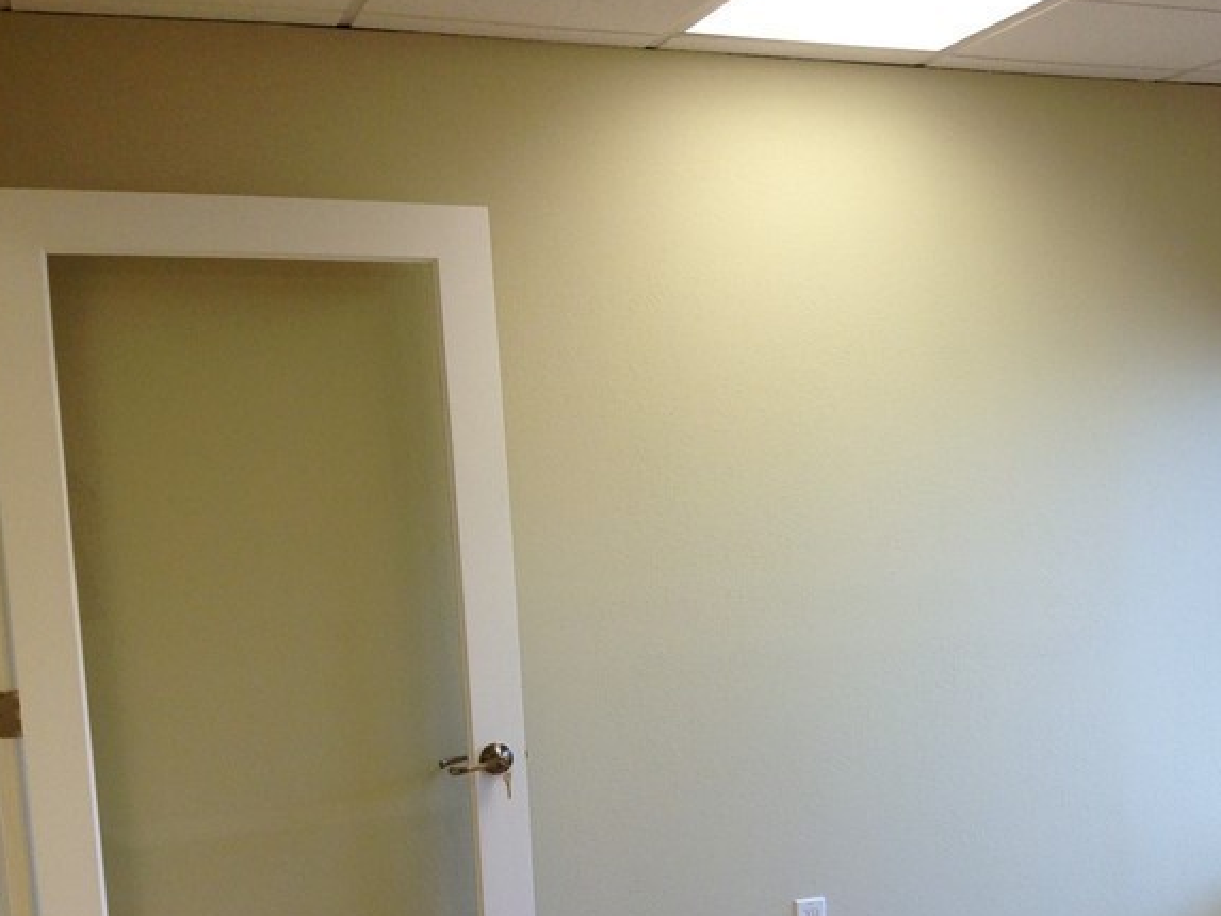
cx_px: 1072
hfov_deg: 31.3
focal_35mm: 59
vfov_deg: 24.4
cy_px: 756
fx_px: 2082
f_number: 2.4
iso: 64
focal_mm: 4.13
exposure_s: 1/60
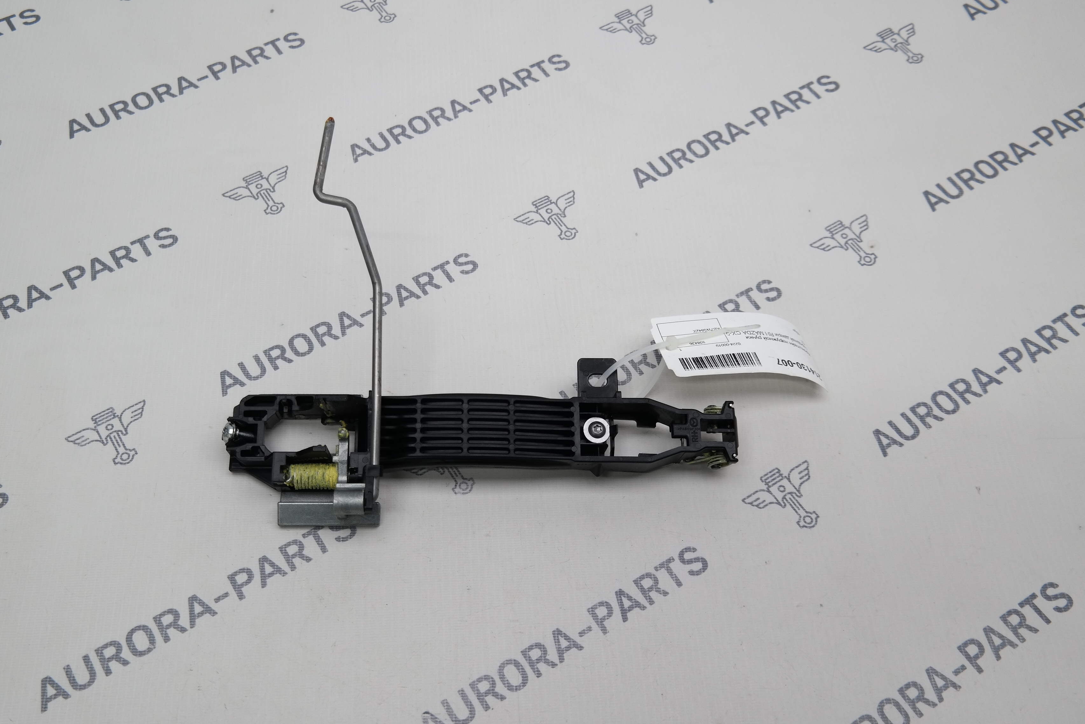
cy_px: 360
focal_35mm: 33
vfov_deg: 40.0
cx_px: 486
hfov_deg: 57.1
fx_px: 995
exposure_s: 1/80
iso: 100
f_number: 3.5
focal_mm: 19
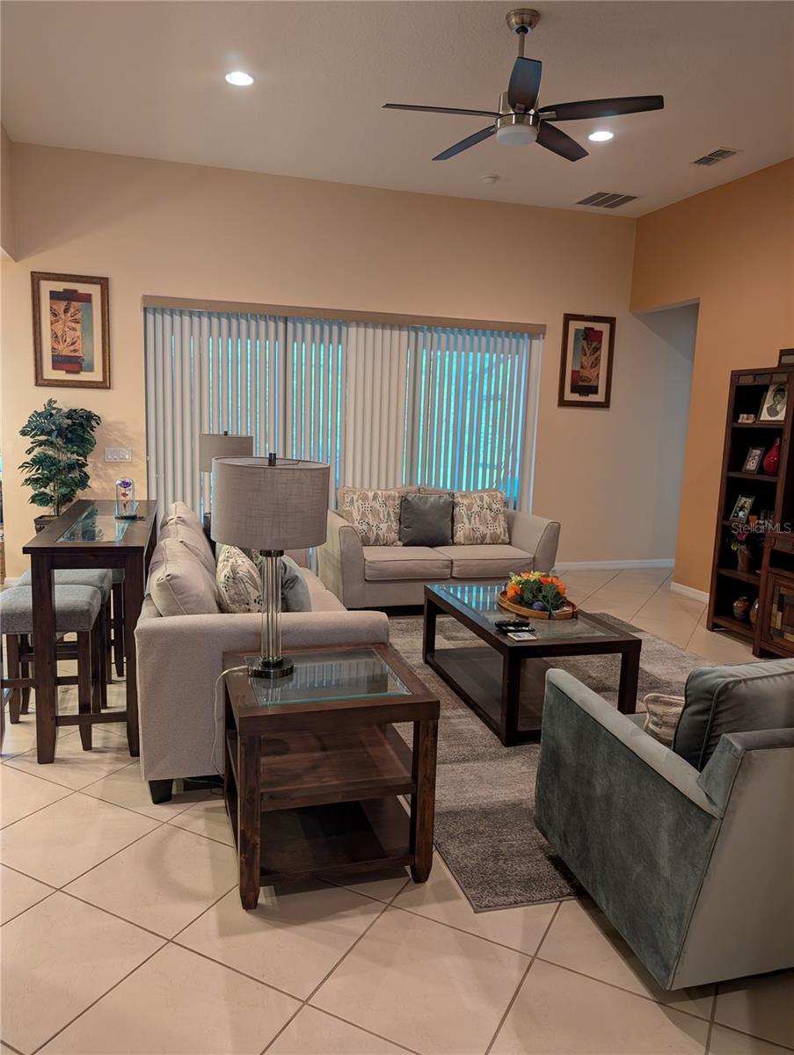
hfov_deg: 56.9
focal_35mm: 24
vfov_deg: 71.5
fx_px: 732
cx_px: 397
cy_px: 528
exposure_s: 1/20
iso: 21
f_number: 1.68
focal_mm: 6.9
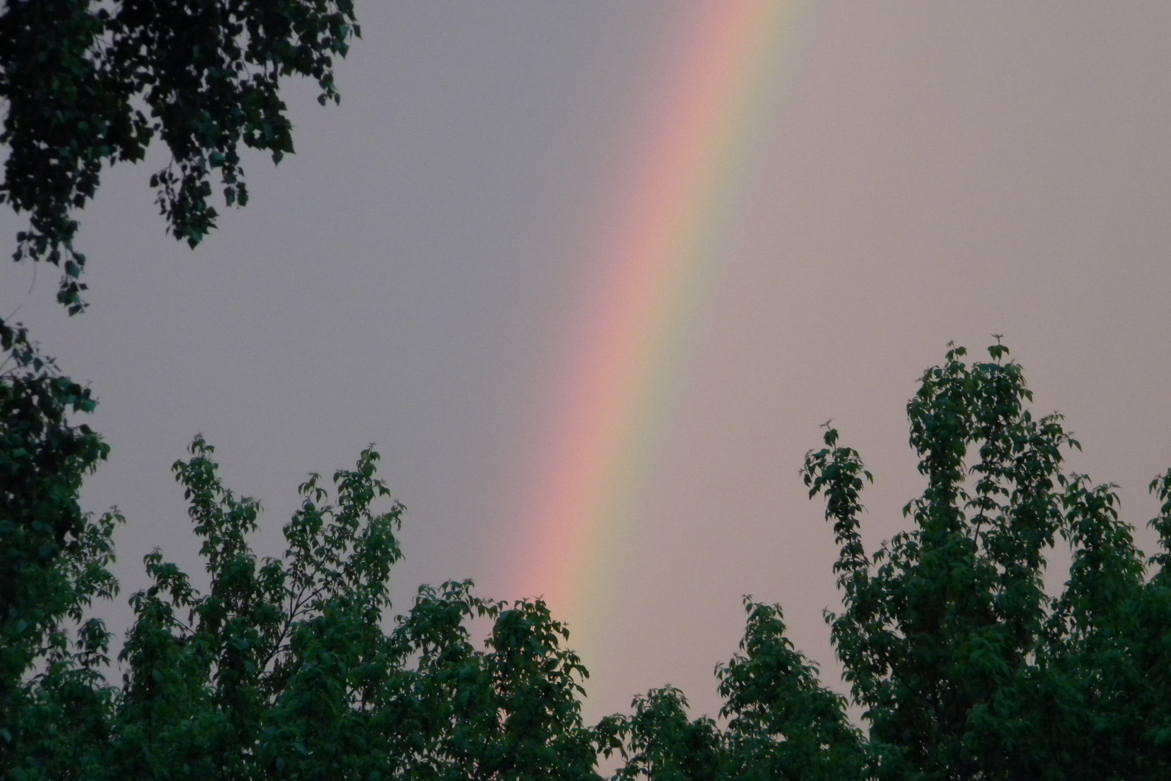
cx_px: 583
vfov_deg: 8.9
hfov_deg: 13.2
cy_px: 373
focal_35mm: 155
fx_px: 5041
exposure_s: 1/40
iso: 400
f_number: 5
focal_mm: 26.8
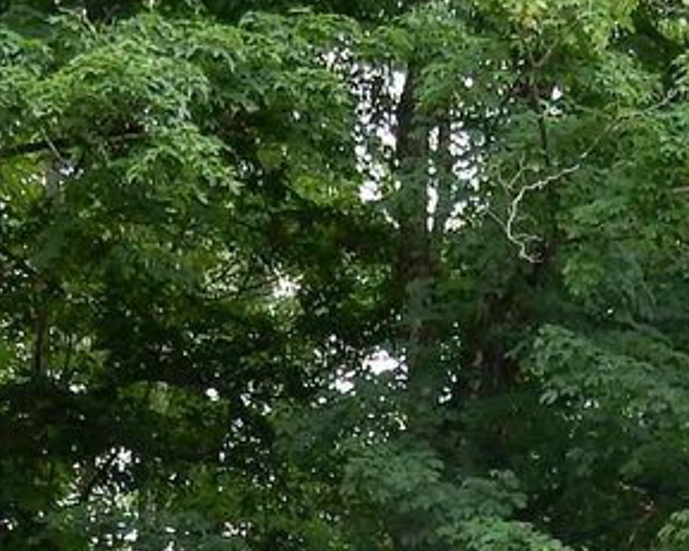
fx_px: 2752
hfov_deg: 14.2
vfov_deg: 10.6
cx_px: 505
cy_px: 1026
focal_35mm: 135
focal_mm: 4.5
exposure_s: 1/160
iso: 125
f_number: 3.7
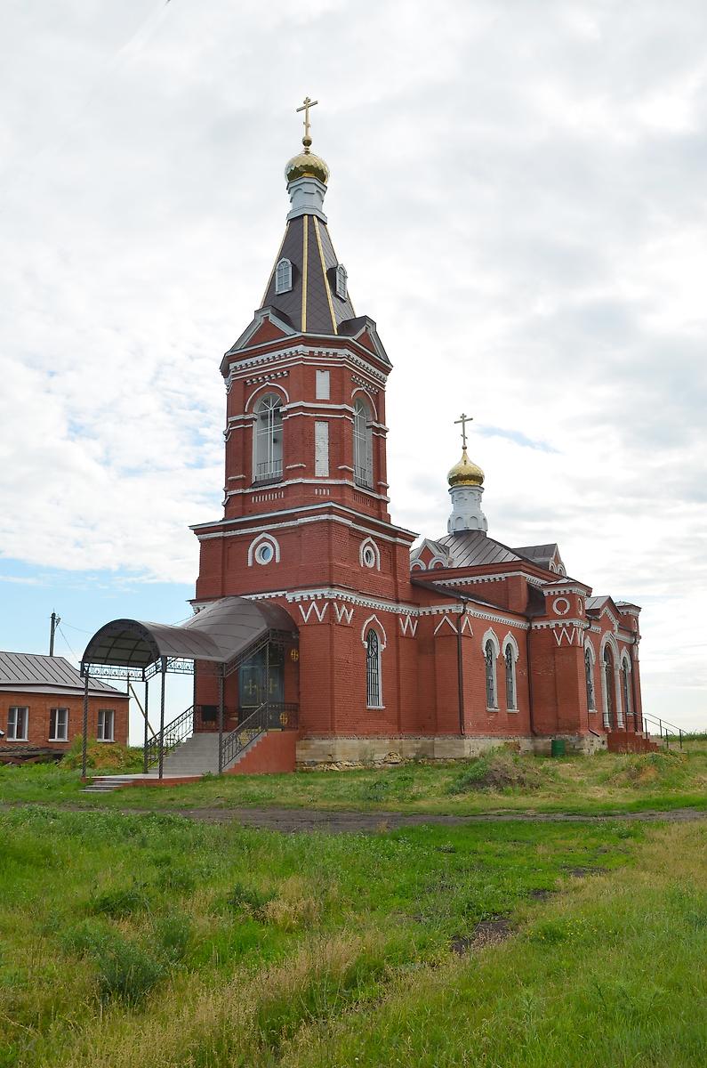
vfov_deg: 57.3
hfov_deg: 39.8
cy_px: 534
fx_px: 976
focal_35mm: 33
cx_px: 354
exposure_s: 1/250
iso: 110
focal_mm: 22
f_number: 8
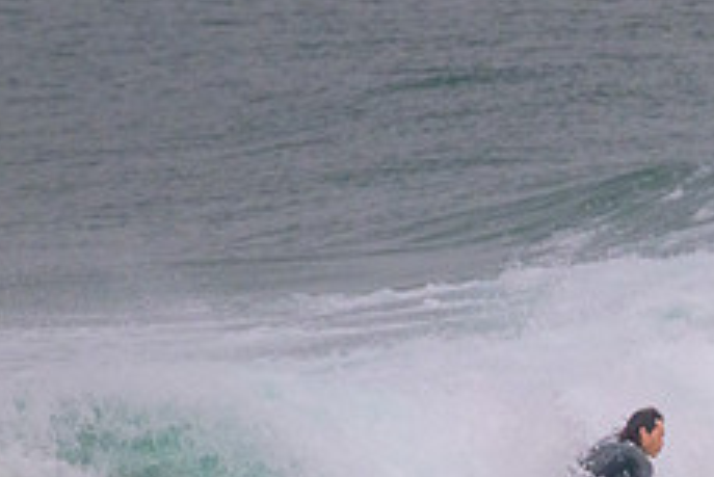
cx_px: 680
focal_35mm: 2026
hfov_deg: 1.0
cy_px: 544
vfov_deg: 0.7
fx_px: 40206
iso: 3200
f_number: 11
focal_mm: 800
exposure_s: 1/1250
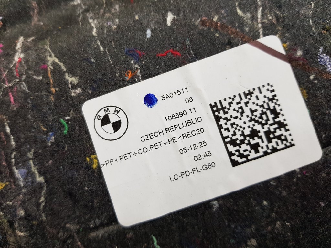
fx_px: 249
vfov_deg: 53.1
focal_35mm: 26
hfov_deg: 67.3
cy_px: 124
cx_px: 166
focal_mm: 4.2
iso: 64
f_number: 1.7
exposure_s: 1/100
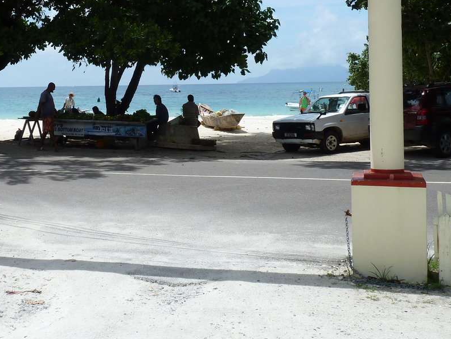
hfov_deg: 35.7
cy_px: 86
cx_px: 136
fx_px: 691
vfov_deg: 27.2
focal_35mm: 53
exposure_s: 1/500
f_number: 5
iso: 80
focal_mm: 5.7
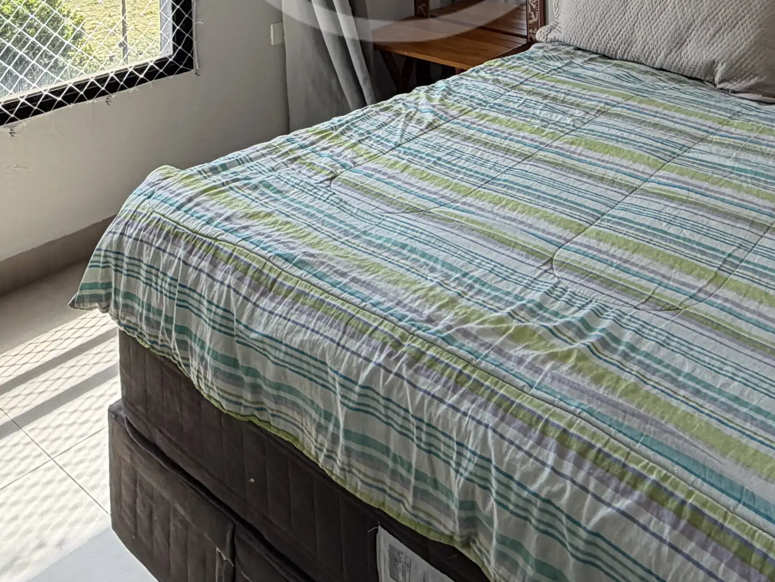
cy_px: -180
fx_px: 918
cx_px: 396
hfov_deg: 45.8
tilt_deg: -1.0
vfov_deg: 28.6
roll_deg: +1.6
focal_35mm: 41
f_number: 2.2
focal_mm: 2.22
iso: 40
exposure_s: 1/224
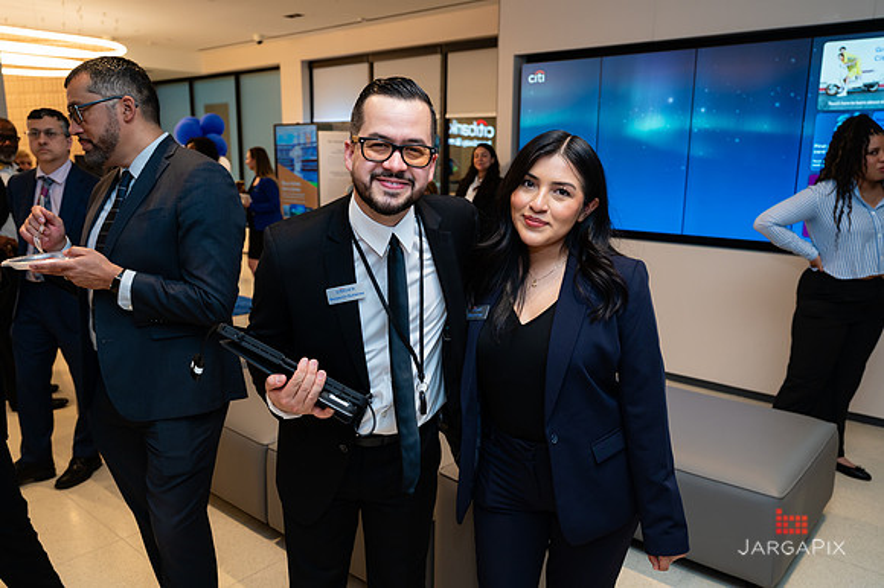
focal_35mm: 28
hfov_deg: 64.8
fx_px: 697
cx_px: 442
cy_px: 294
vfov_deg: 45.8
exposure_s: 1/160
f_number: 4
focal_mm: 28
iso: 400
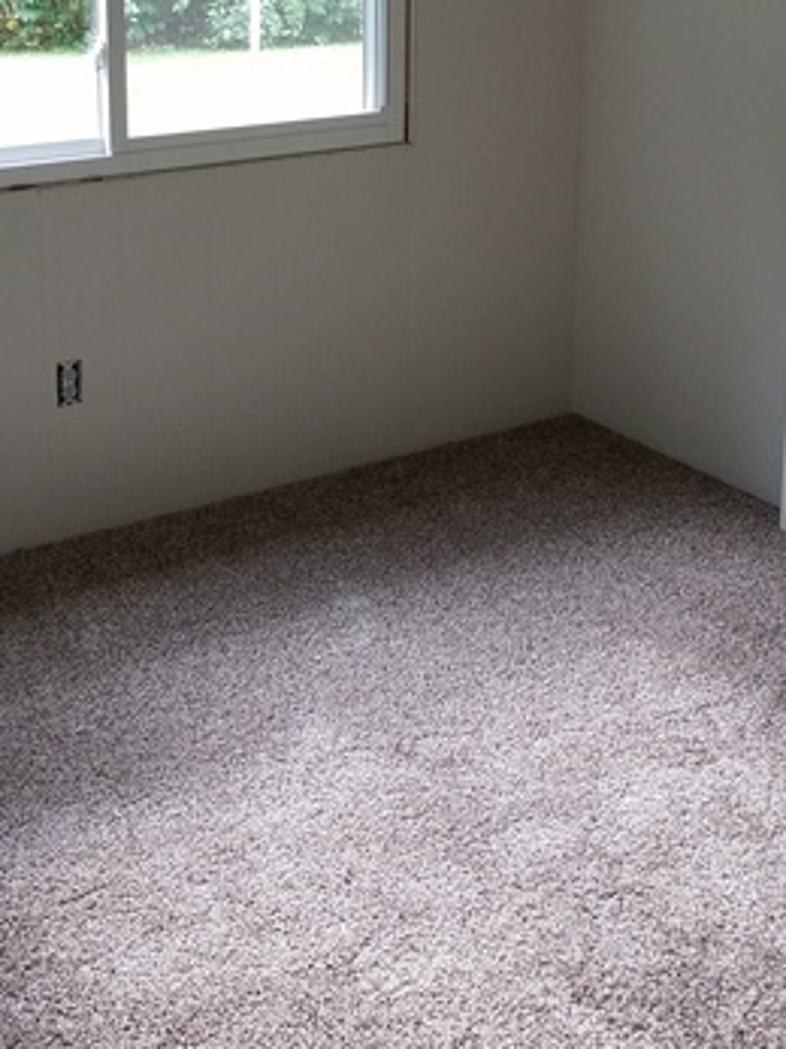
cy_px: 201
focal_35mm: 50
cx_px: 405
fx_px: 1515
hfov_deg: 29.1
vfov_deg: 36.8
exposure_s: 1/60
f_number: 1.7
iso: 100
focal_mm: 4.2
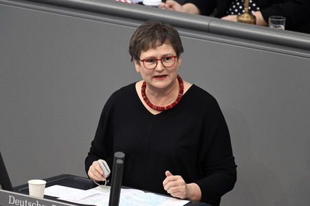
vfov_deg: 2.9
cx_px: 155
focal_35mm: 480
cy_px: 103
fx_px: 4130
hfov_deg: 4.3
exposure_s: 1/320
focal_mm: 480
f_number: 5.6
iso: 8000
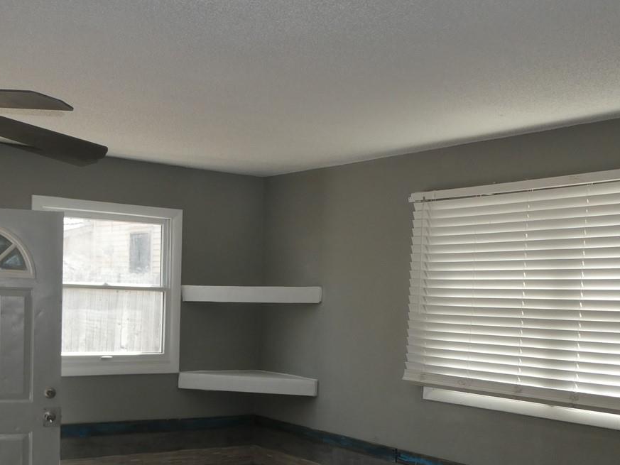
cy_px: 358
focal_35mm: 44
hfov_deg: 42.5
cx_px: 216
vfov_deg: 32.2
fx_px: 788
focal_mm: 4.3
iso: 80
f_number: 3.3
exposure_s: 1/100
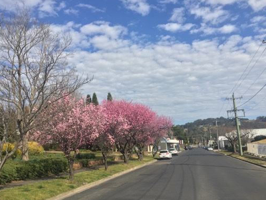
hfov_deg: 60.0
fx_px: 230
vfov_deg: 46.8
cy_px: 99
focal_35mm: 30
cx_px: 135
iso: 32
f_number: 2.2
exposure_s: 1/2083
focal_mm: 4.15
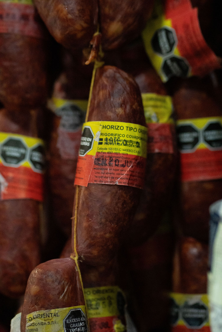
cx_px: 111
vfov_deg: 16.1
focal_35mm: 128
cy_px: 166
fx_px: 1179
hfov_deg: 10.8
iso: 6400
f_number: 2.8
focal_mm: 85
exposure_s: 1/1250
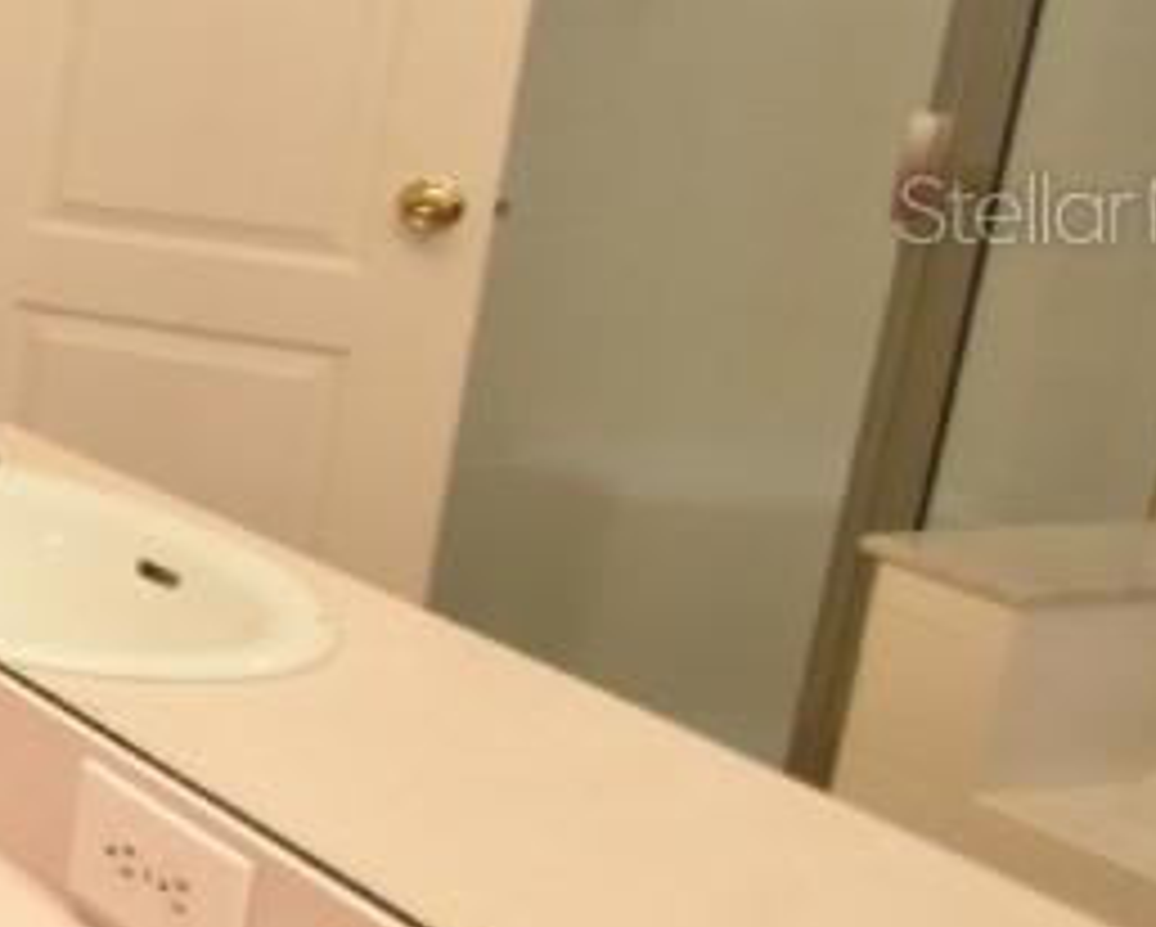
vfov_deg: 23.9
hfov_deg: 17.9
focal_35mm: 63
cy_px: 207
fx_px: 2157
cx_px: -1268
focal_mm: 10
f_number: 3.5
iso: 800
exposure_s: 1/60
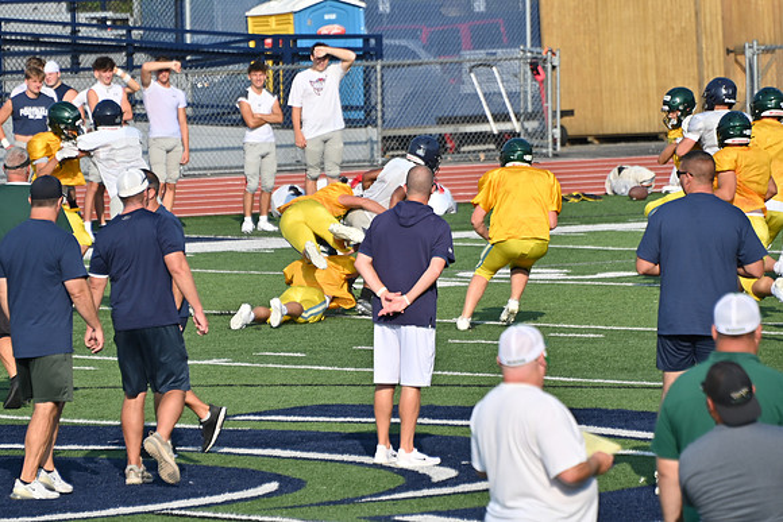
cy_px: 261
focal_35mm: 450
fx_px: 9789
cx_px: 392
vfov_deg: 3.1
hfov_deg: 4.6
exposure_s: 1/640
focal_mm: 300
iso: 100
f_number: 5.6
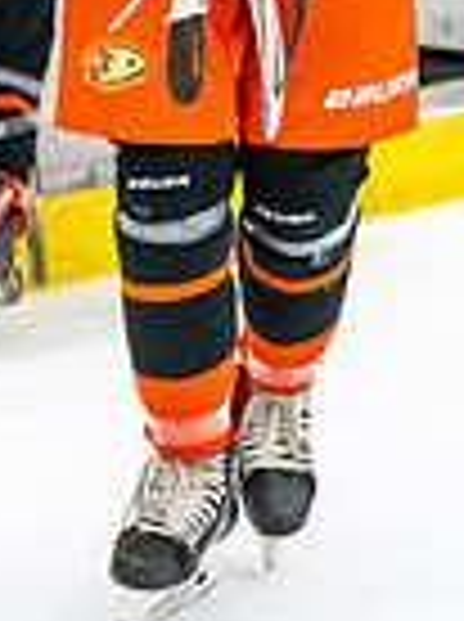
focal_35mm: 294
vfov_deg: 6.7
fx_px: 5271
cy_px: -309
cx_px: 409
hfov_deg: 5.0
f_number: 2.8
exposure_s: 1/640
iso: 4000
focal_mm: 62
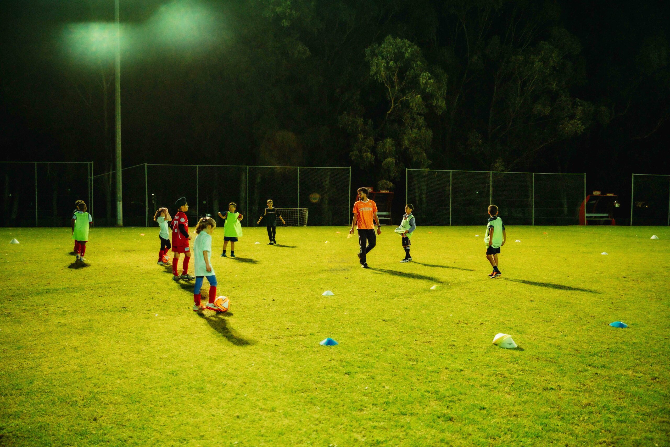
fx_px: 577
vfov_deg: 42.3
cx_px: 335
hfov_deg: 60.3
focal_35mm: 31
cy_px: 224
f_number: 2.8
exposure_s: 1/160
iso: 4000
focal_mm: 31
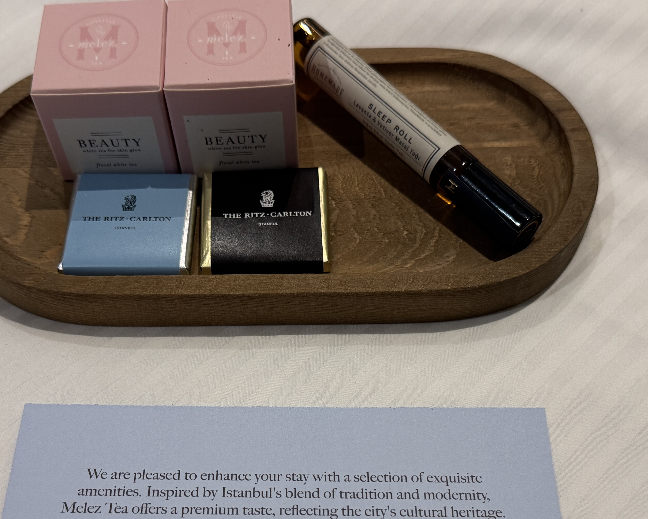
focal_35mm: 48
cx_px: 309
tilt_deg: -59.7
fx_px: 920
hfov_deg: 38.8
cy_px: 373
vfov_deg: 31.0
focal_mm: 6.76
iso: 200
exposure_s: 1/100
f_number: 1.78
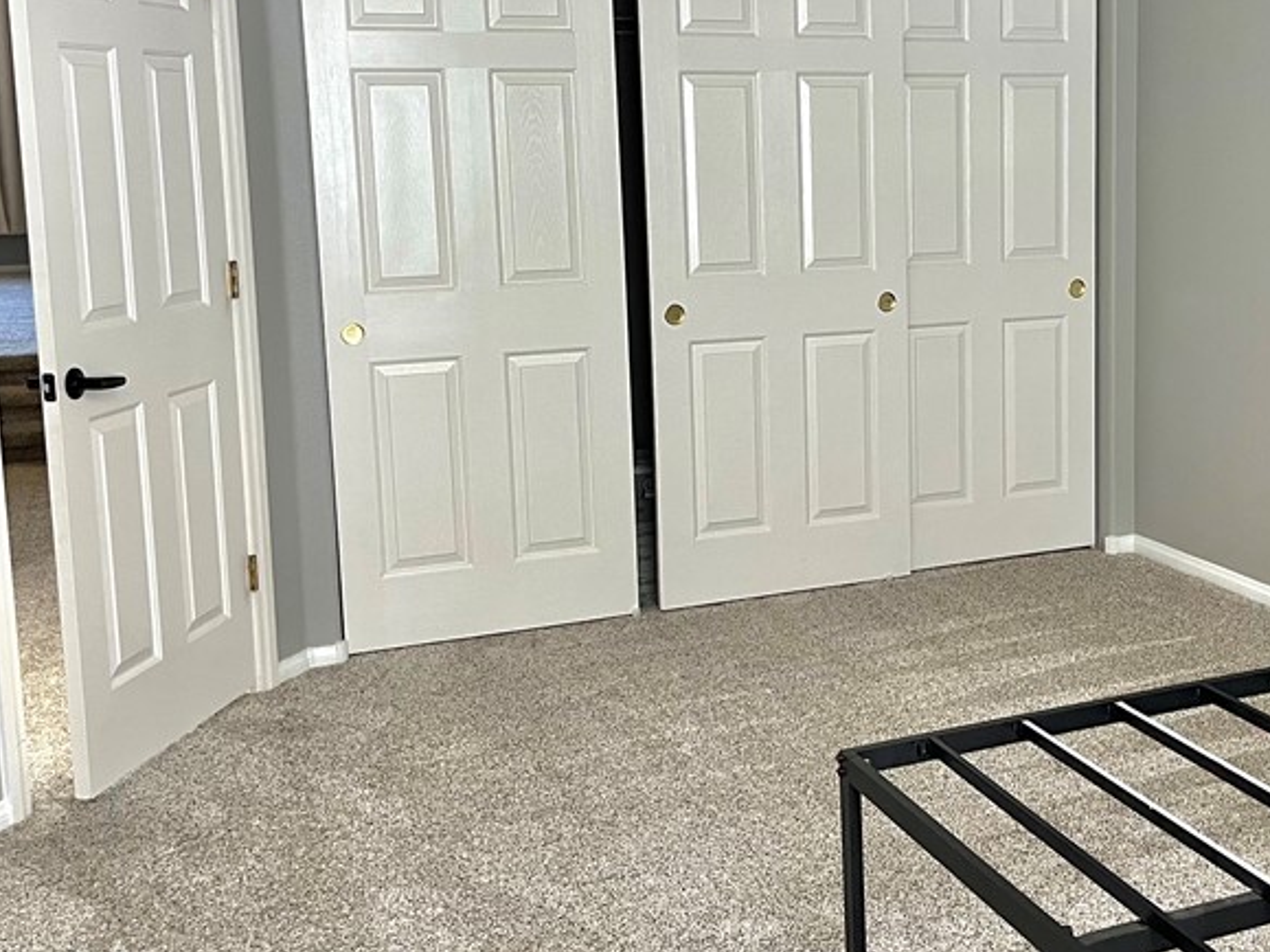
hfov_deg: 40.2
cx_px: 945
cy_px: 362
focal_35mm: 46
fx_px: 1687
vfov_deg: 31.4
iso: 200
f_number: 1.6
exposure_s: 1/60
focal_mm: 5.1
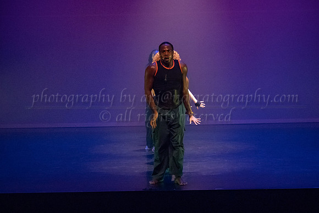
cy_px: 133
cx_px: 170
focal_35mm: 105
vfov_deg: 13.1
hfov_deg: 19.5
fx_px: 927
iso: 4000
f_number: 3.5
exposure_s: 1/400
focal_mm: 75
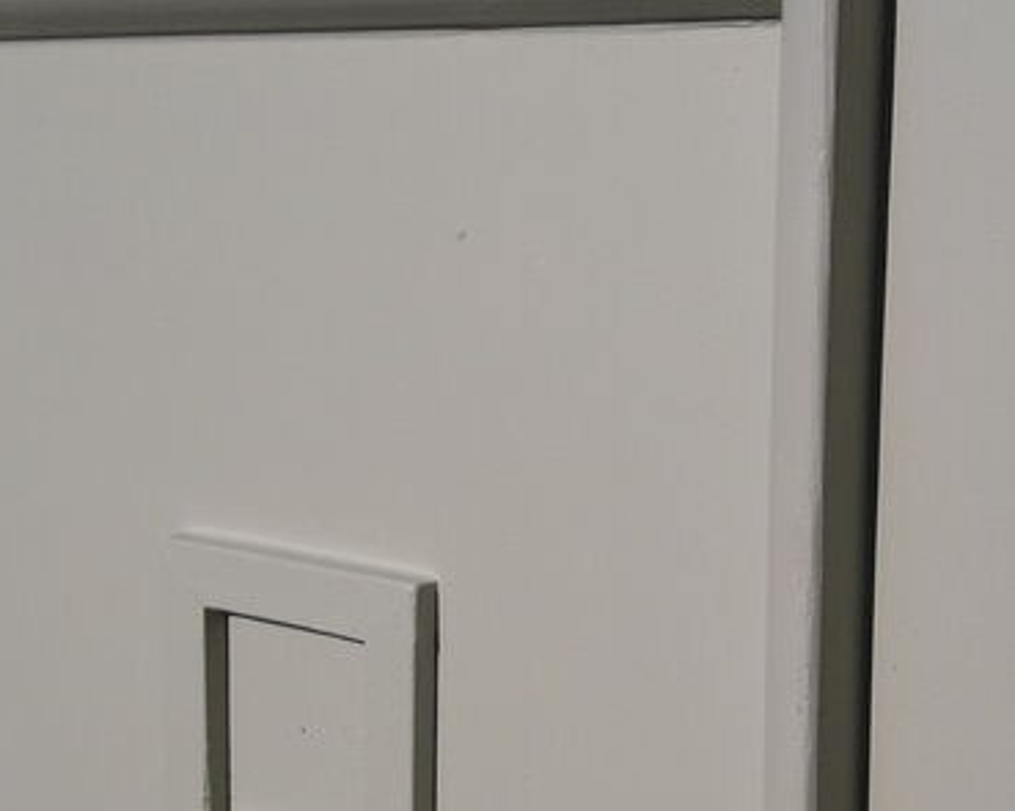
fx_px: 2373
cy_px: 609
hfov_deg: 24.1
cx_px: 589
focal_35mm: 79
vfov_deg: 19.3
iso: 40
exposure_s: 1/5587
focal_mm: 3.7
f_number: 1.9
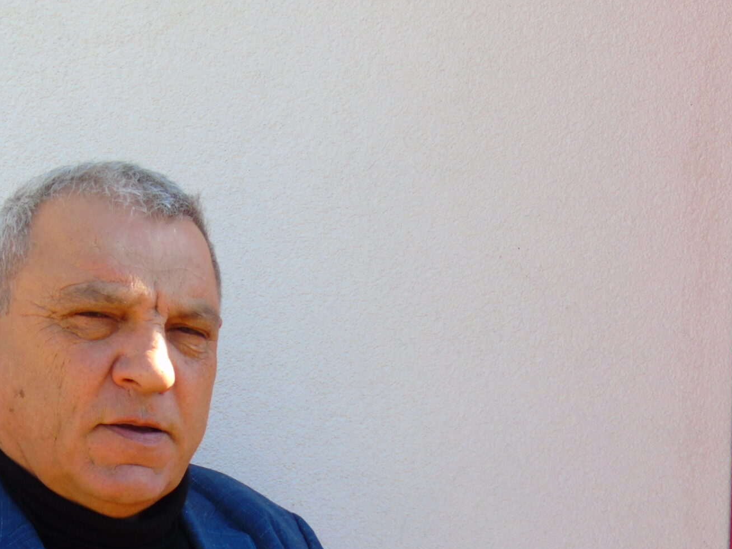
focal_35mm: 57
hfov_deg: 32.9
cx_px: 152
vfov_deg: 25.2
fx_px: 1206
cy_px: 448
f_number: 3.6
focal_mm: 5.2
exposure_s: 1/200
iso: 80
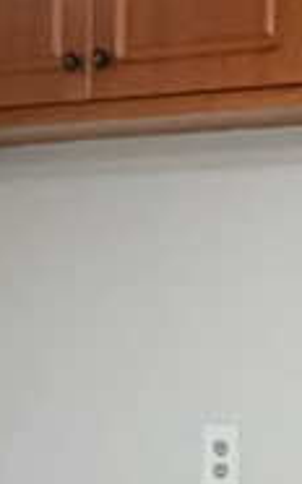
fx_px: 2229
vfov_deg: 11.9
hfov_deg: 7.6
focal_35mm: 169
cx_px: -112
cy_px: 703
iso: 100
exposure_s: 1/45
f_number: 1.8
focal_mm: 3
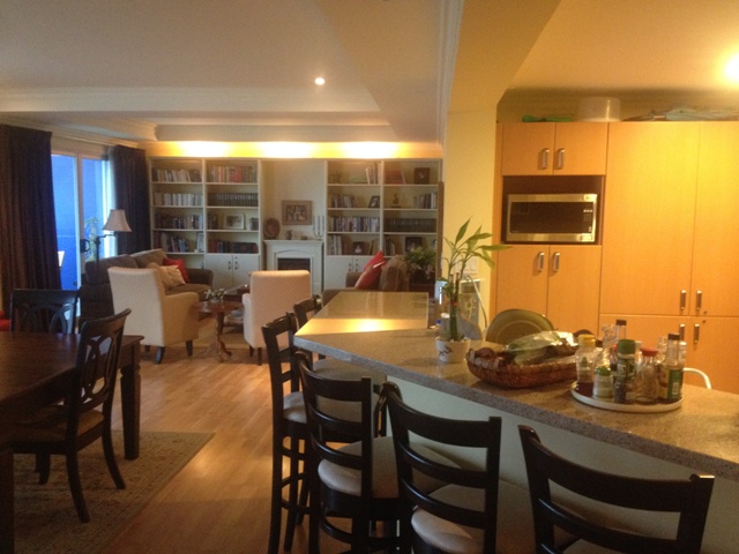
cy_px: 277
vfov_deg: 40.7
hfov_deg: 52.6
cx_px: 370
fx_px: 747
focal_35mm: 35
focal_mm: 4.28
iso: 400
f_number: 2.4
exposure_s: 1/20
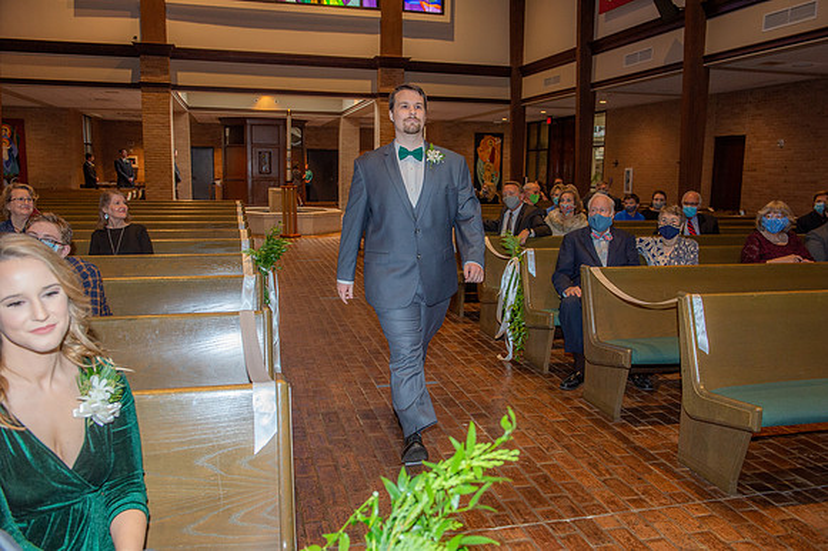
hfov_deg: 60.3
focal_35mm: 31
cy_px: 276
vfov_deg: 42.3
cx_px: 414
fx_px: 713
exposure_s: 1/160
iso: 1250
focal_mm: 31
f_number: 5.6
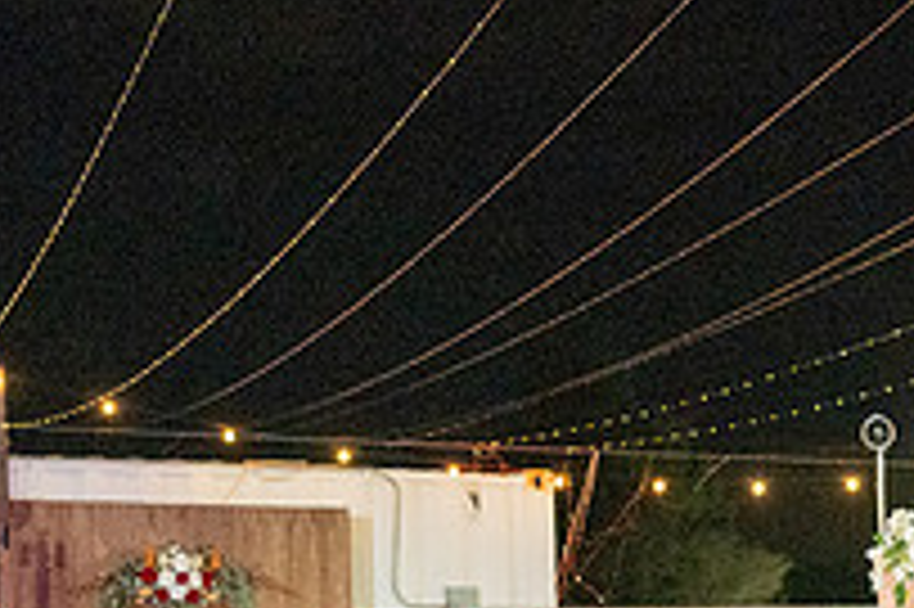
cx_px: 923
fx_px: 2283
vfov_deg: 14.4
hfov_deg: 21.8
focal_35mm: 90
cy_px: 826
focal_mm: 31.5
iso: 5000
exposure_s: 1/320
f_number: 4
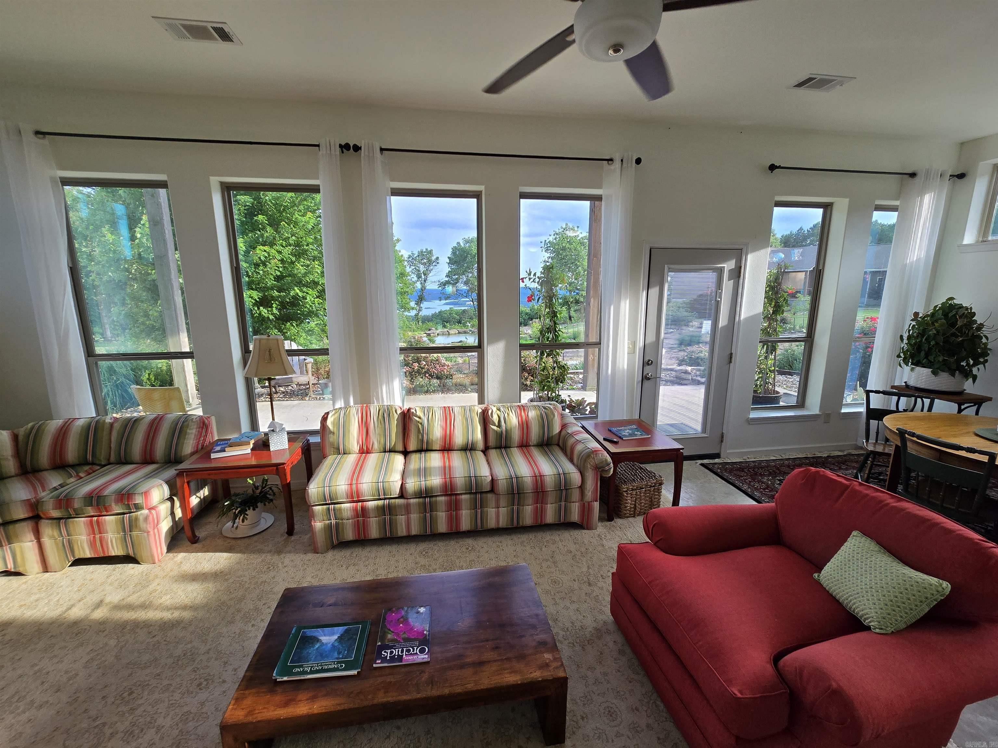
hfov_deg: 106.2
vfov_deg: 89.9
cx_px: 499
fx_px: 375
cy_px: 374
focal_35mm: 13
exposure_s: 1/187
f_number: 2.2
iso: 50
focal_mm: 2.2
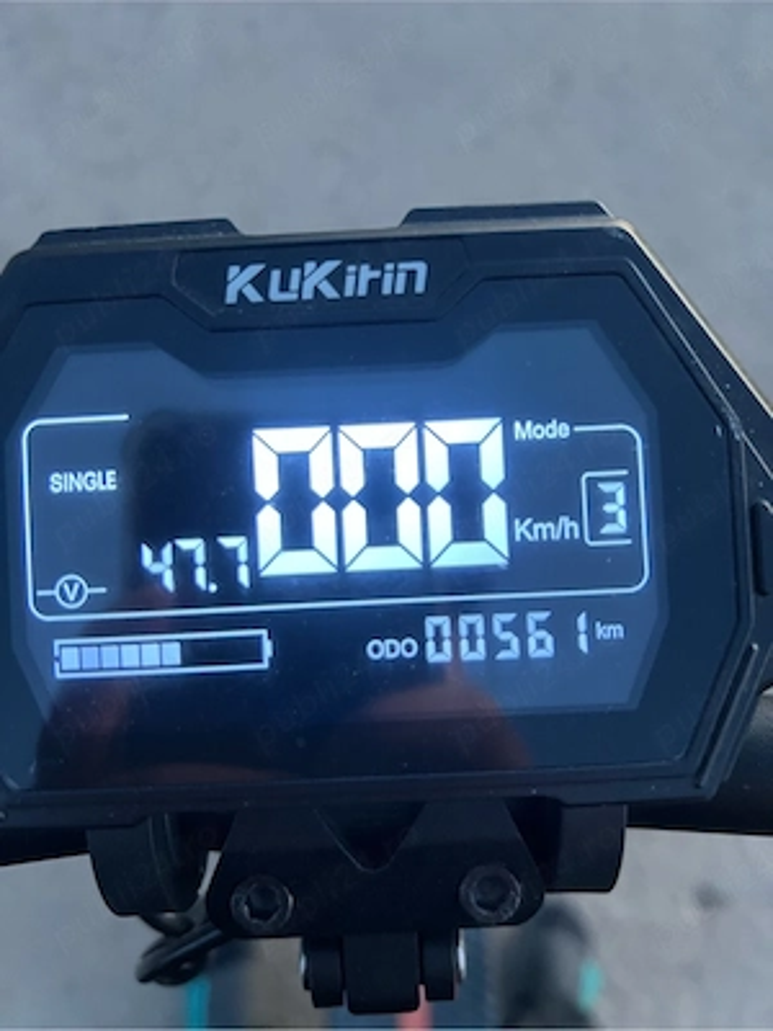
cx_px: 386
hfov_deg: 53.1
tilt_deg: -68.9
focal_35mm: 26
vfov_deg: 67.3
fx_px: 774
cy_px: 516
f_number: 1.5
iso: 500
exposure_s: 1/54
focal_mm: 5.7
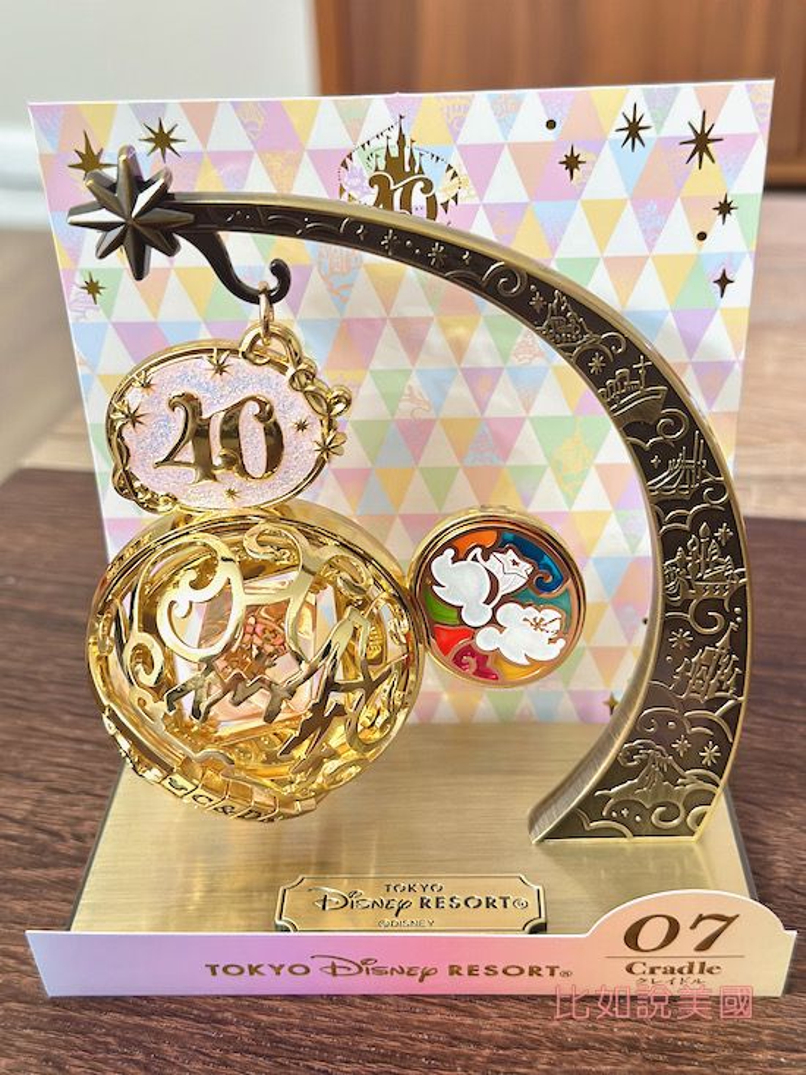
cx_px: 403
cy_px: 538
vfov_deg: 39.7
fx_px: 1491
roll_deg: +2.4
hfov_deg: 30.2
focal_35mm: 48
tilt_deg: -27.3
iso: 400
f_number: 1.78
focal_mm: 6.86
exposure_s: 1/40
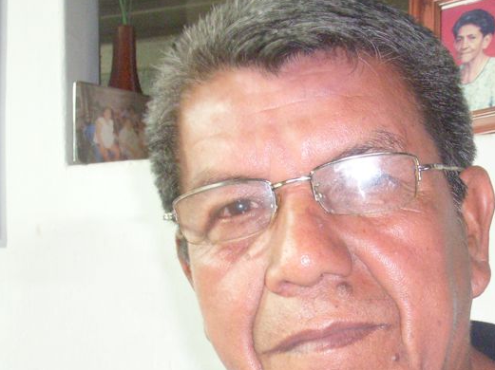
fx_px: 1043
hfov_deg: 26.5
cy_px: 337
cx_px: 351
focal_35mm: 73
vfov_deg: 19.7
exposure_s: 1/2
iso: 400
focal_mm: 6.3
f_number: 3.3
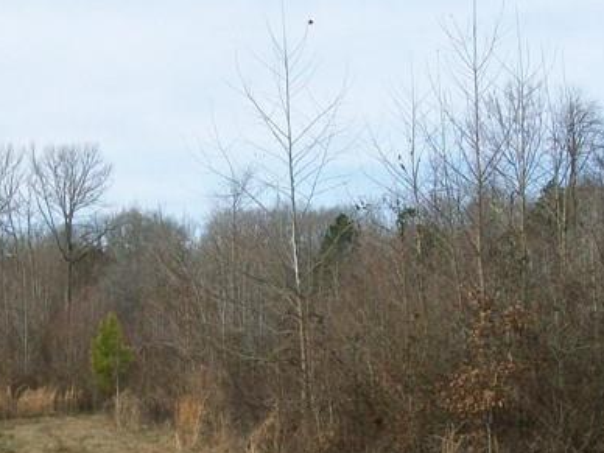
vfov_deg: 15.5
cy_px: 311
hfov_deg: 20.5
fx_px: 1658
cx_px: 167
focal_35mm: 95
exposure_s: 1/320
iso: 64
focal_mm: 6
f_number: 4.8
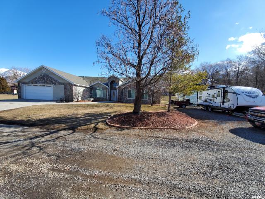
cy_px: 100
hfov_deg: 106.2
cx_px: 132
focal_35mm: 13
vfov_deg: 89.9
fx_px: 100
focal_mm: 1.8
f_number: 2.2
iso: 50
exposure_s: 1/732
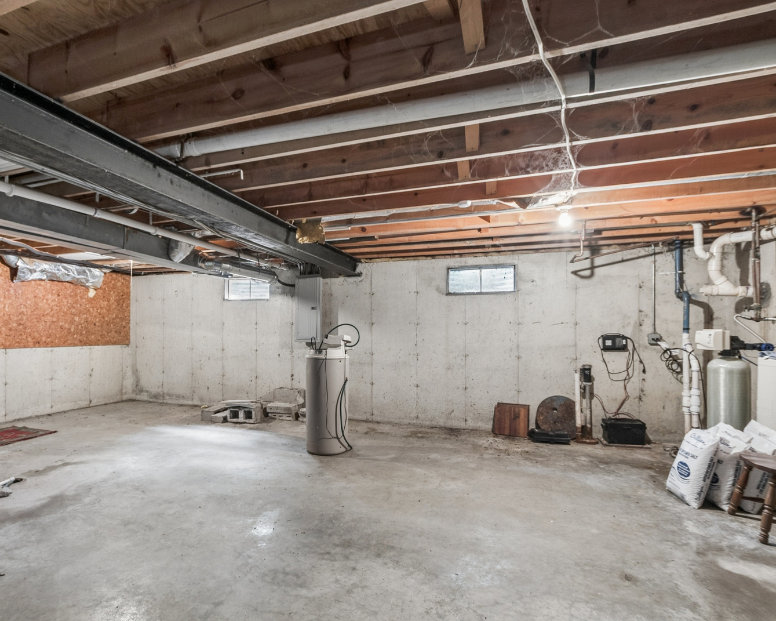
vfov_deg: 77.0
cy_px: 313
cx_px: 329
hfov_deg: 89.0
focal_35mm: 17
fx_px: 390
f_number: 8
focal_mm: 10
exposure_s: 1.3
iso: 400
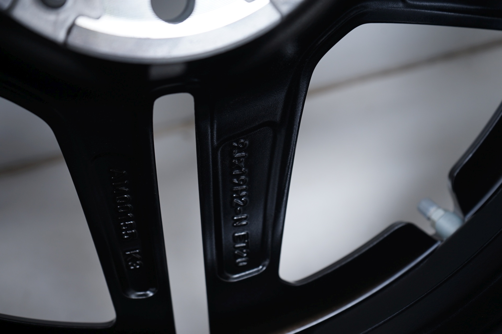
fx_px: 683
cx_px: 251
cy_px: 167
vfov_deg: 27.5
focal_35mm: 49
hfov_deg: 40.4
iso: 250
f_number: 5.6
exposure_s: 1/125
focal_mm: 49
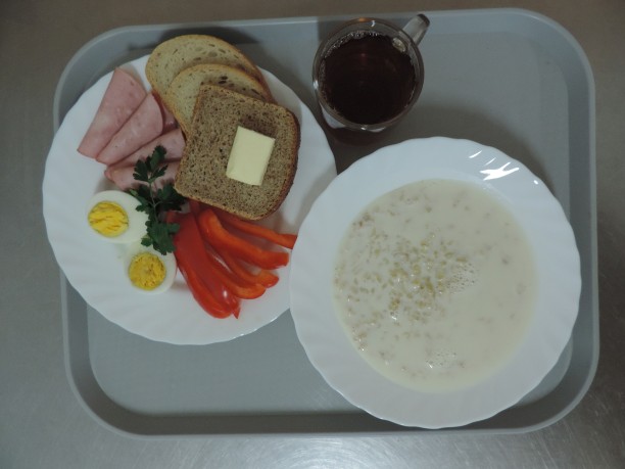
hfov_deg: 71.6
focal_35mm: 24
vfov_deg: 56.8
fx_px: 433
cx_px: 312
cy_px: 234
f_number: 3
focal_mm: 4.3
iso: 400
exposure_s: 1/25
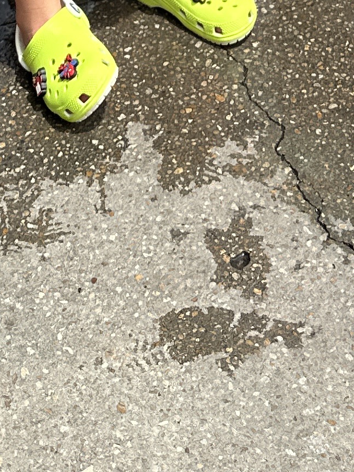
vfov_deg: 13.9
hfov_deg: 13.2
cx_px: 188
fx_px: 1527
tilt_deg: -17.1
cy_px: -559
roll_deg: +2.9
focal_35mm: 112
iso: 80
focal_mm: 6.86
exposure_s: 1/4762
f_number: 1.78
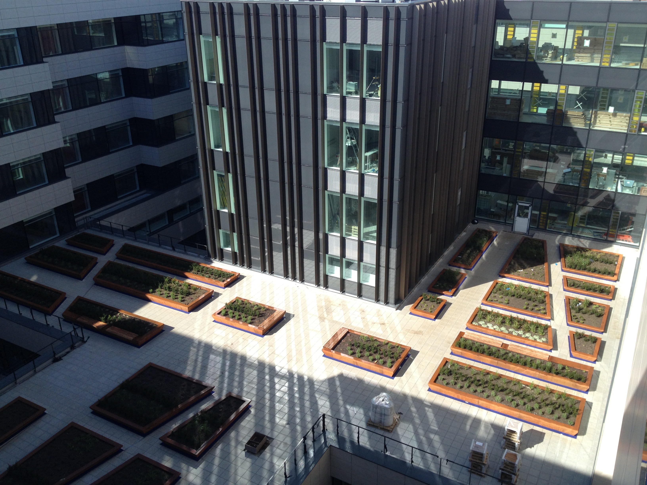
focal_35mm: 35
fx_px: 654
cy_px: 242
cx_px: 324
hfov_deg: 52.6
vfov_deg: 40.7
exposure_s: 1/778
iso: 50
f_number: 2.4
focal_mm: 4.28
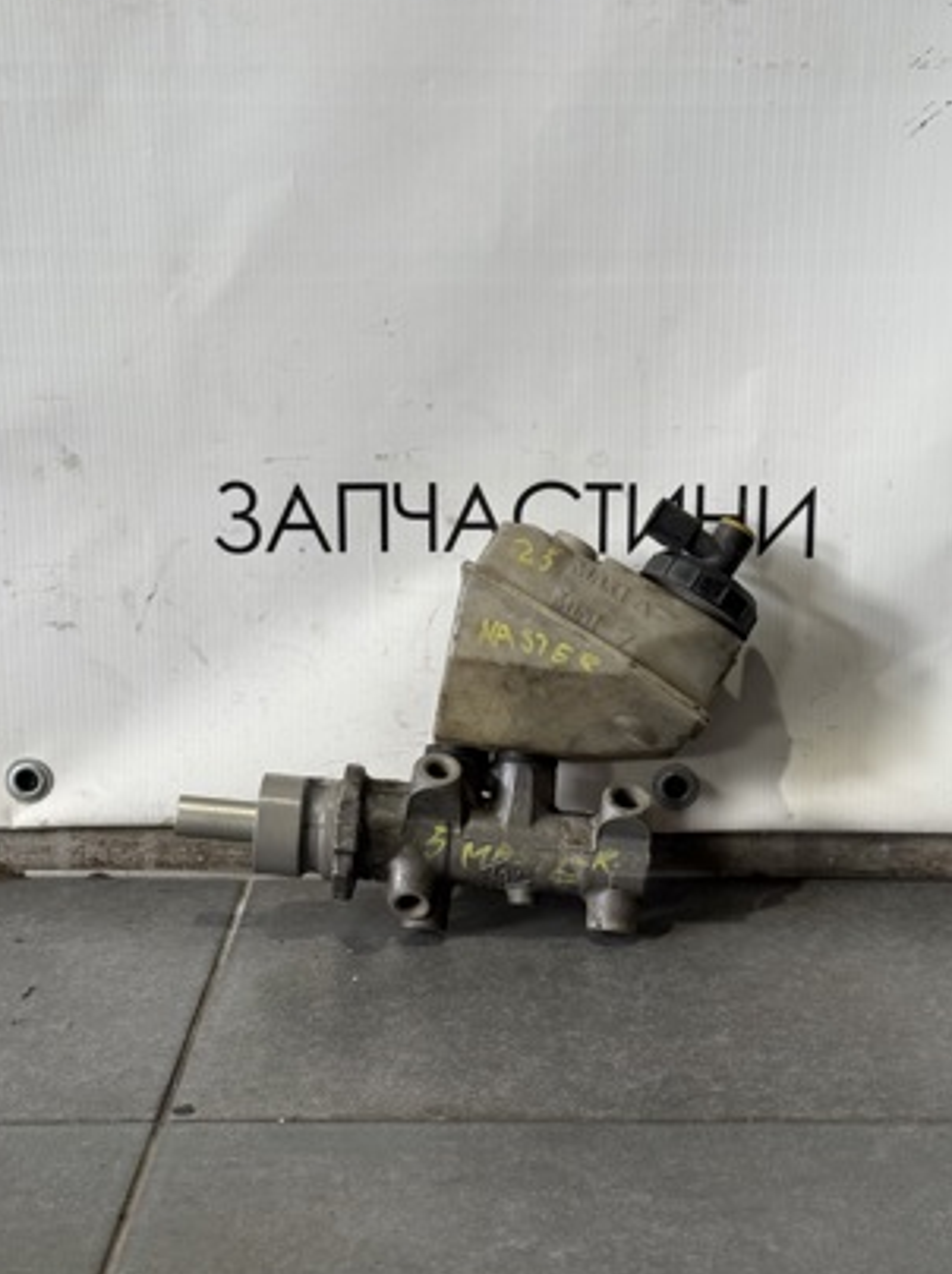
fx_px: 2095
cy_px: 605
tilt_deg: -12.4
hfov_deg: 25.6
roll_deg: -1.1
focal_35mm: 57
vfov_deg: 33.8
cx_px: 522
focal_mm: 6.76
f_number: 1.78
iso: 80
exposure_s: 1/100
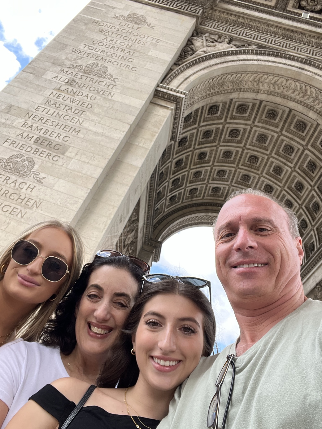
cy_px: 214
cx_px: 161
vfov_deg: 60.0
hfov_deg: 46.8
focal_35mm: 30
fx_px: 372
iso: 40
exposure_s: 1/172
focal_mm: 2.71
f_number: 2.2
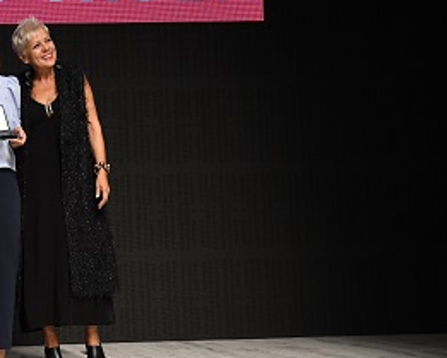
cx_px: -63
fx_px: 1456
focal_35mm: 110
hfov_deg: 16.8
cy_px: 128
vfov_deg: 14.0
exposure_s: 1/1600
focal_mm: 34
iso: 2500
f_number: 5
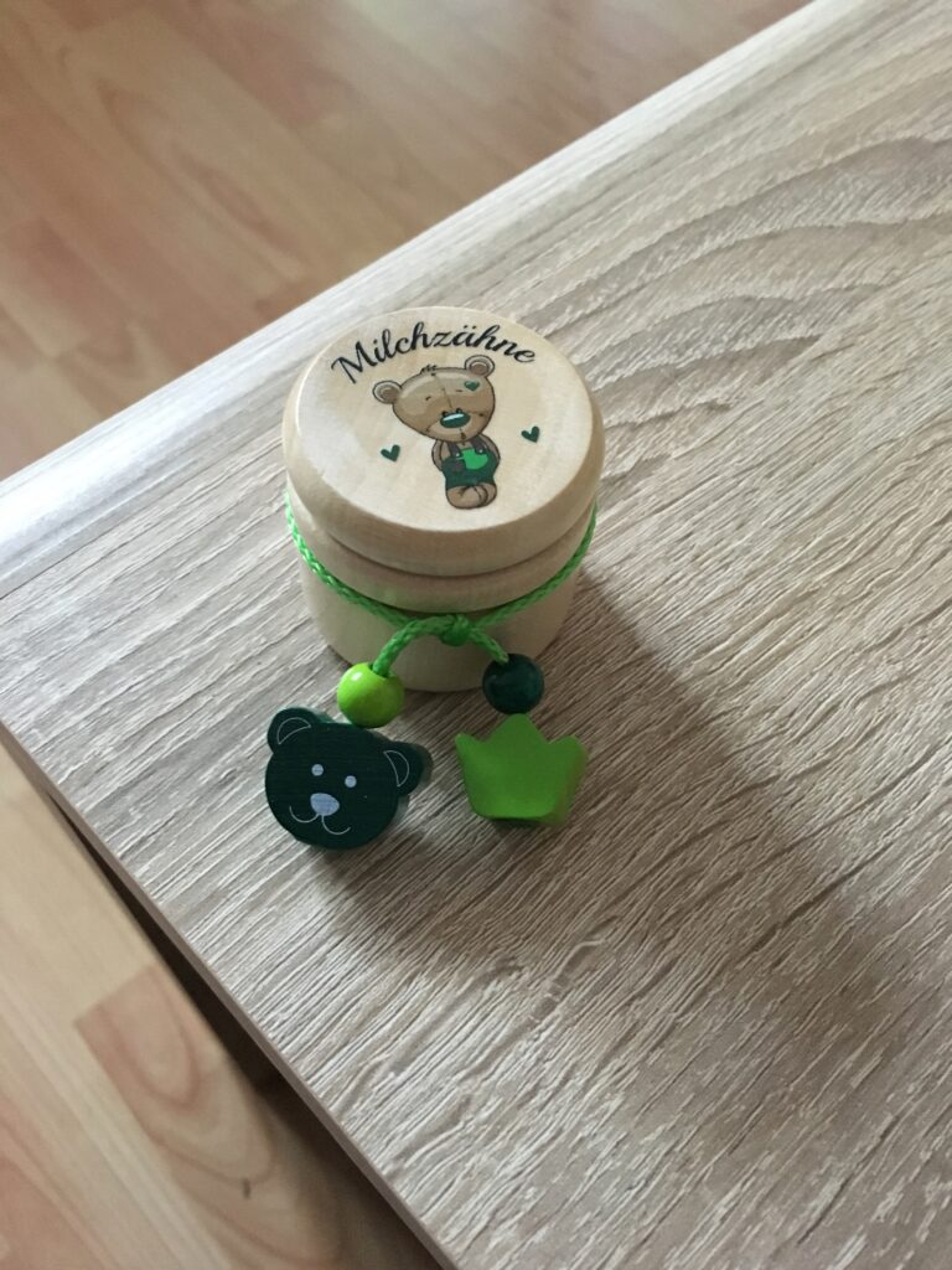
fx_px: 1063
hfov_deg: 48.2
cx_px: 476
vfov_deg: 61.7
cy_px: 635
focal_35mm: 29
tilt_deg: -59.3
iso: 320
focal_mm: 4.15
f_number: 2.2
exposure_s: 1/17
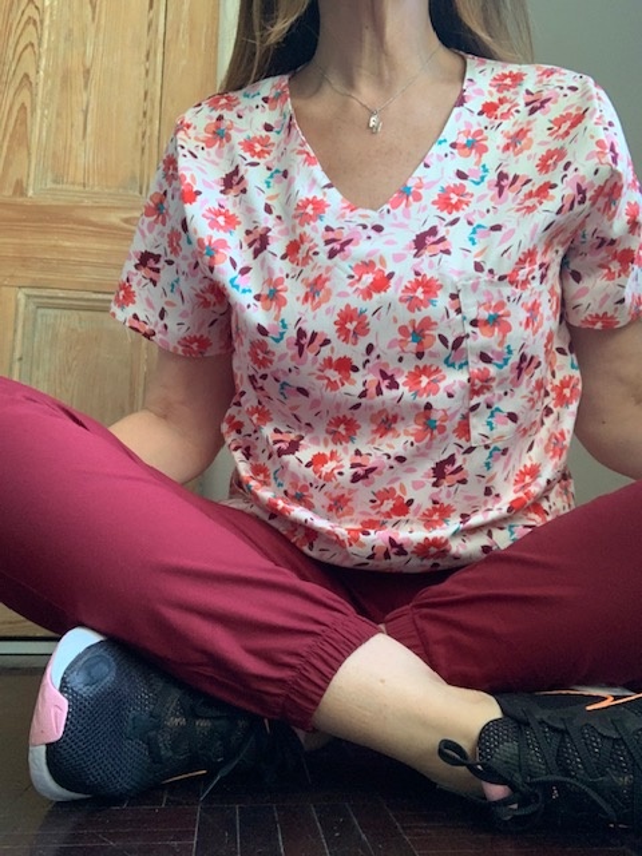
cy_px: 428
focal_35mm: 32
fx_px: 791
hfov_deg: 44.2
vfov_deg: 56.8
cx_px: 321
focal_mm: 2.87
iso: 320
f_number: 2.2
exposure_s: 1/49
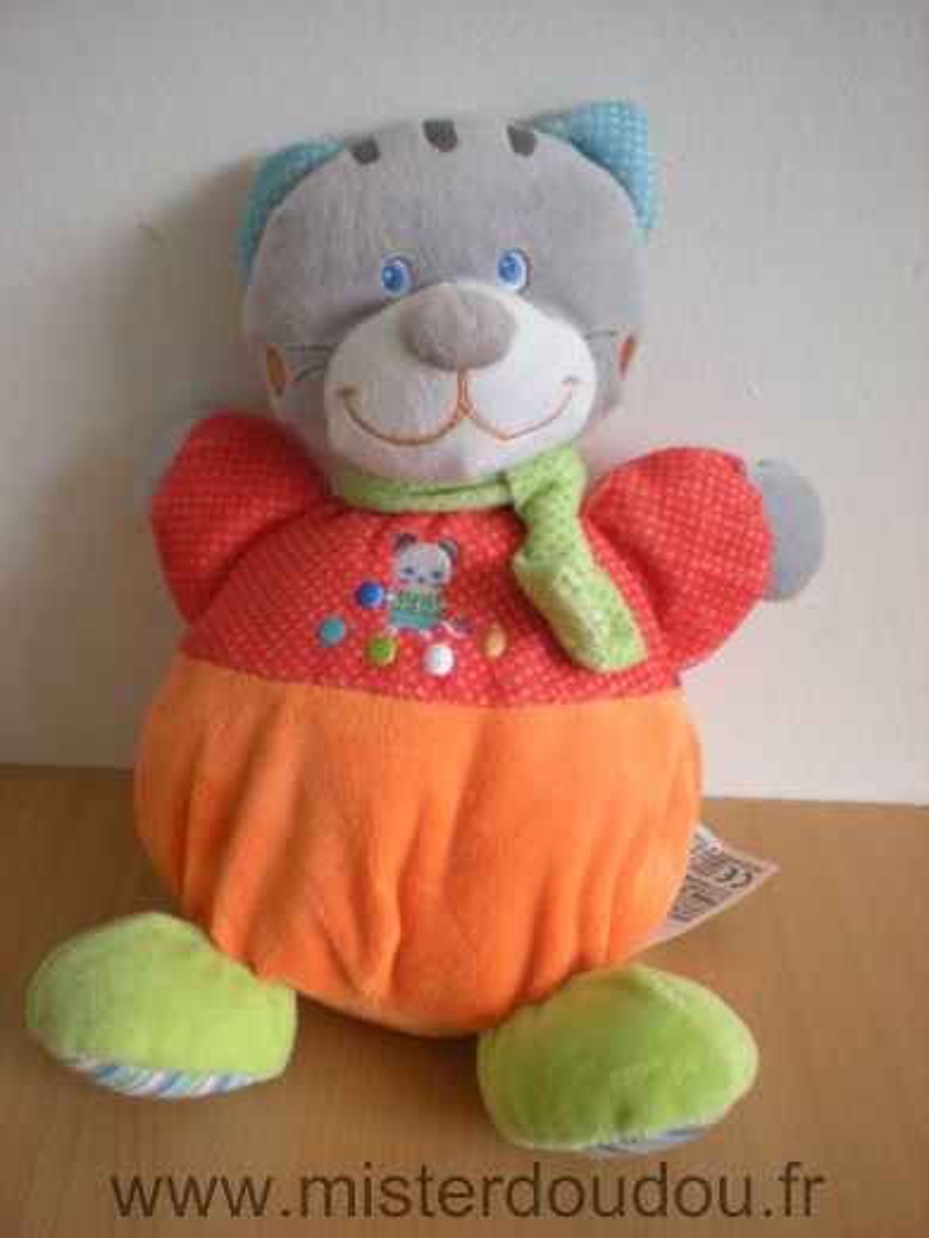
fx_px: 1360
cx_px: 464
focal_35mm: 38
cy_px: 619
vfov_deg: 49.0
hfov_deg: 37.7
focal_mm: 6.3
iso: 64
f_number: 3.1
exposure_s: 1/43.4
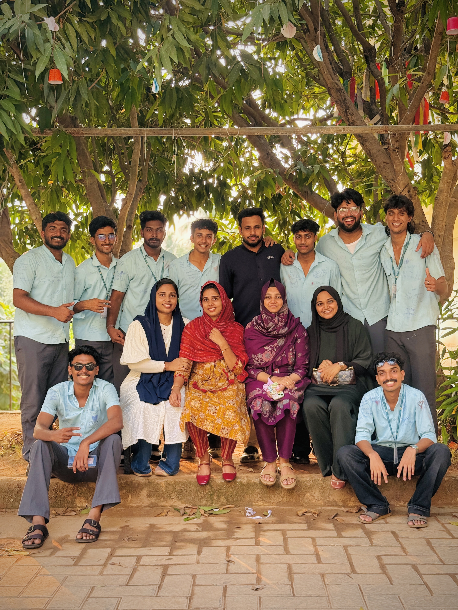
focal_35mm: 48
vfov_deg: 39.7
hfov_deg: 30.3
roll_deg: +0.2
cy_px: 305
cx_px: 229
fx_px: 847
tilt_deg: +0.5
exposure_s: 1/208
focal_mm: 6.76
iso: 200
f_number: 1.78
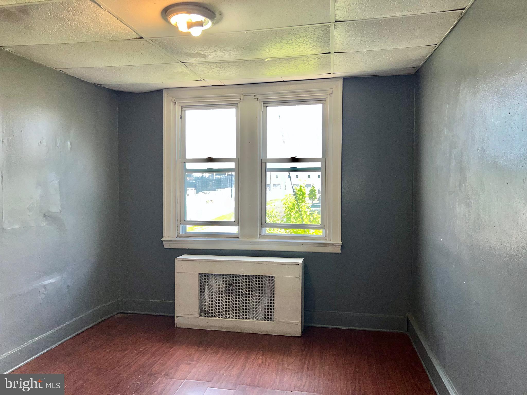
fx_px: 396
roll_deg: +0.6
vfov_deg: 53.1
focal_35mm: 26
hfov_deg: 67.3
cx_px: 264
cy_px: 198
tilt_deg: -2.5
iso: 32
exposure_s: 1/312
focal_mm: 5.7
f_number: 1.5
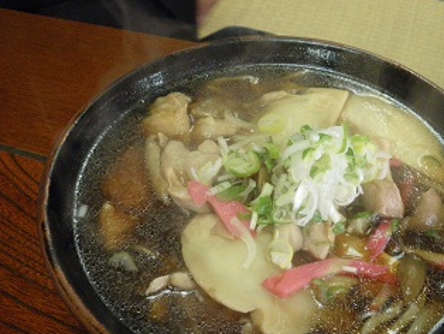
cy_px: 191
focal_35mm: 47
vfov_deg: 30.9
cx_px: 249
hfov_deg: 40.3
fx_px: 603
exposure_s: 1/40
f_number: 3.5
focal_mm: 6.3
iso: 800
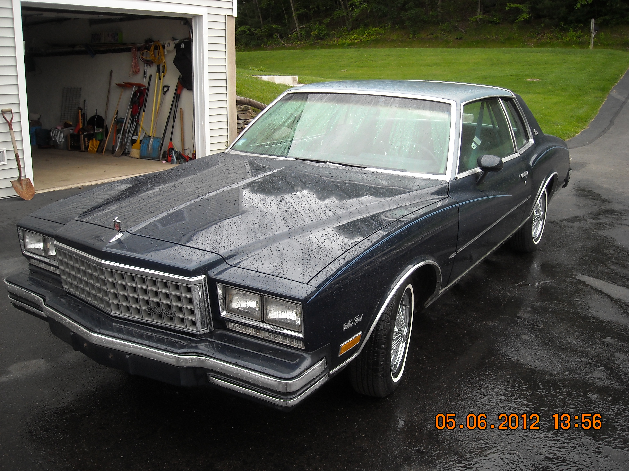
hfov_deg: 52.6
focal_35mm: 35
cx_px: 314
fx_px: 636
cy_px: 236
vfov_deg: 40.7
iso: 64
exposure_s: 1/161
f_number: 2.8
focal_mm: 5.7
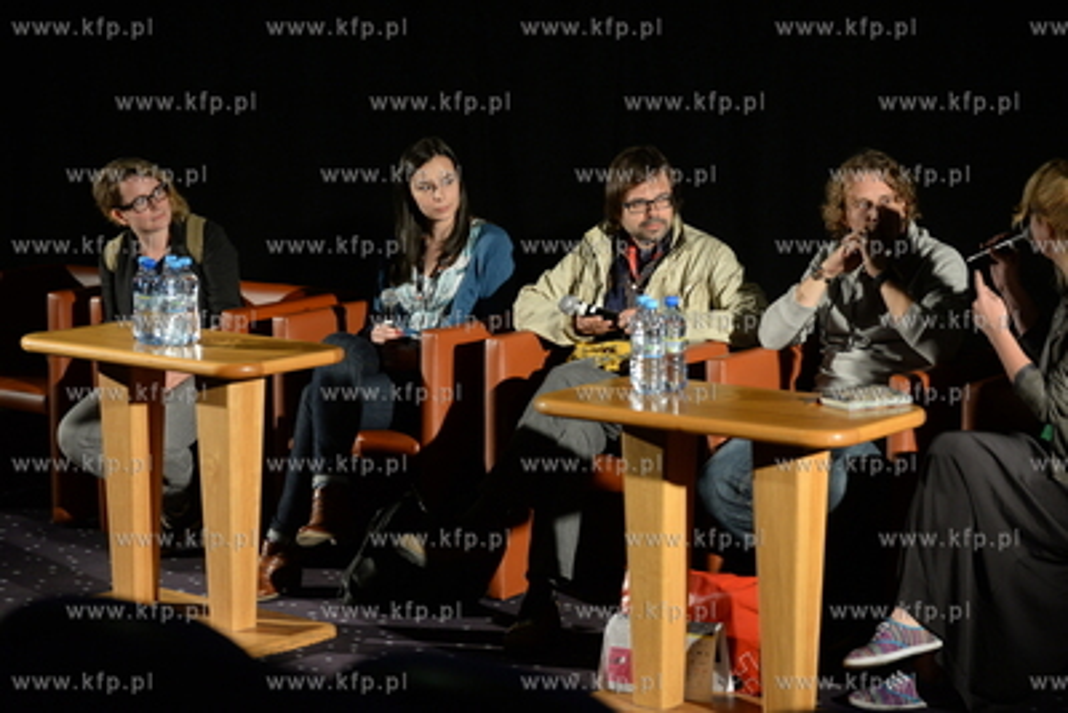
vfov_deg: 14.4
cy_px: 356
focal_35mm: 95
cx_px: 534
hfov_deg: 21.5
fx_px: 2819
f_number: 2.8
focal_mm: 95
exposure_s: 1/200
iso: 1600
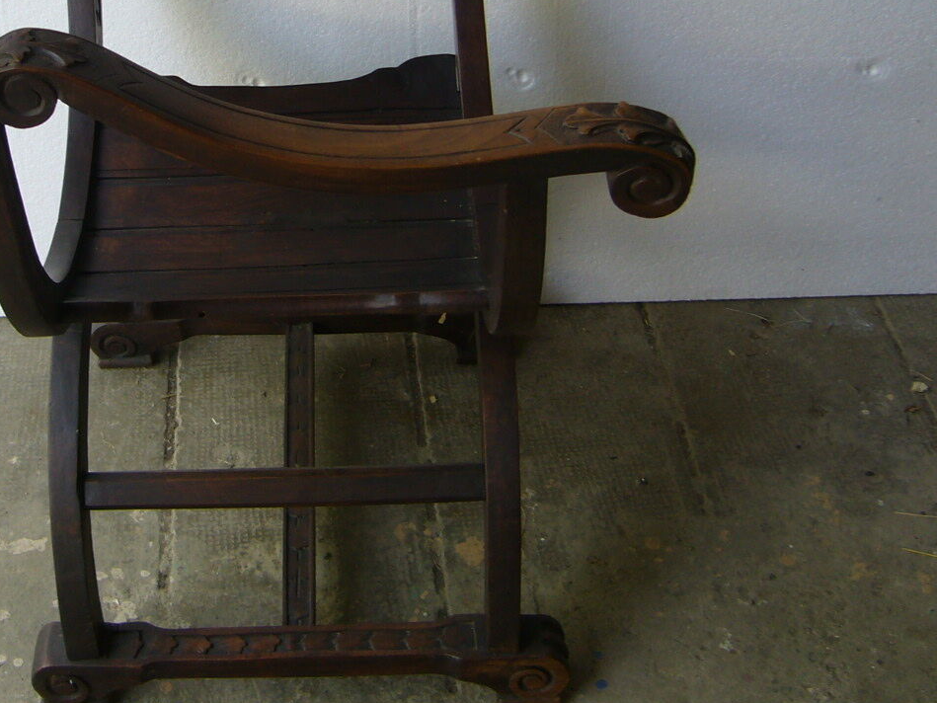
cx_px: 250
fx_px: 1597
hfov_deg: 32.2
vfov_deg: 24.5
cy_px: 153
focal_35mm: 59
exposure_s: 1/60
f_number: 2.8
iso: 80
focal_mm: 5.8
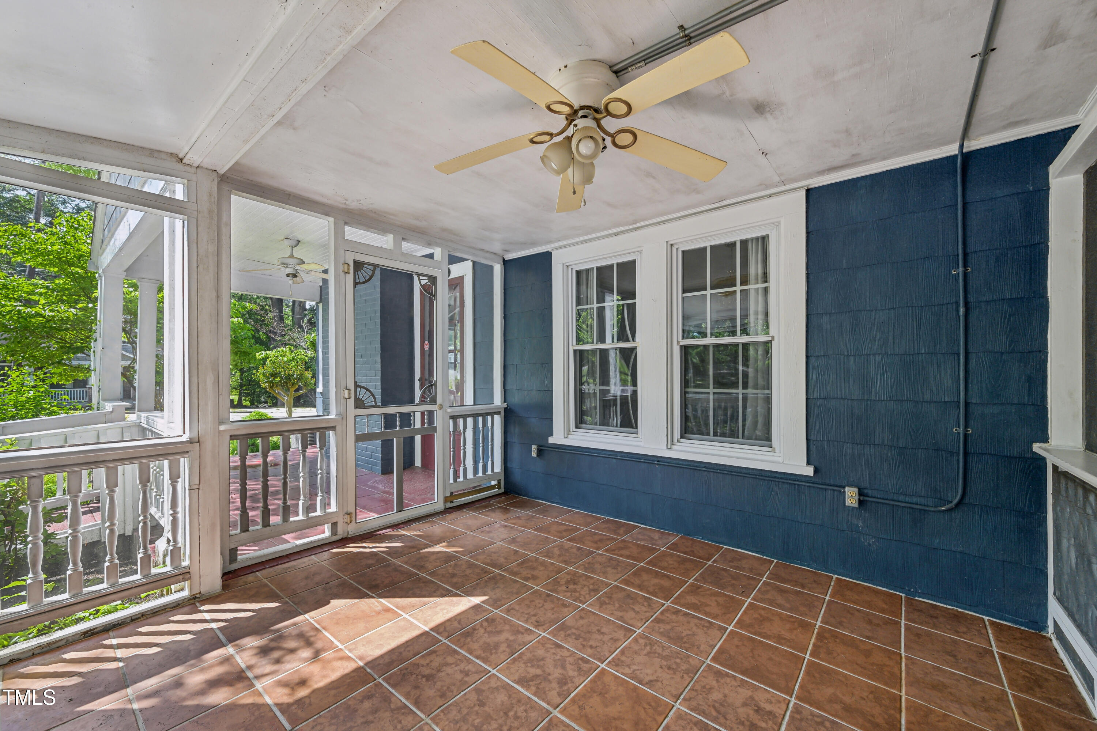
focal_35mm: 14
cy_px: 366
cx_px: 548
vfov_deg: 81.2
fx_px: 427
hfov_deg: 104.3
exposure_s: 1/30
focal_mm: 14
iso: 100
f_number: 8
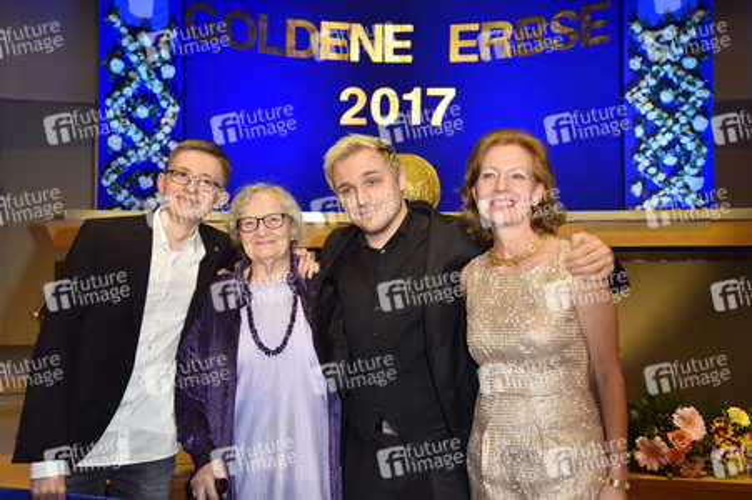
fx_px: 918
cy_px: 250
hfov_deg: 44.5
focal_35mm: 44
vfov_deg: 30.5
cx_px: 376
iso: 2000
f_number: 6.3
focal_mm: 44
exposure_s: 1/125
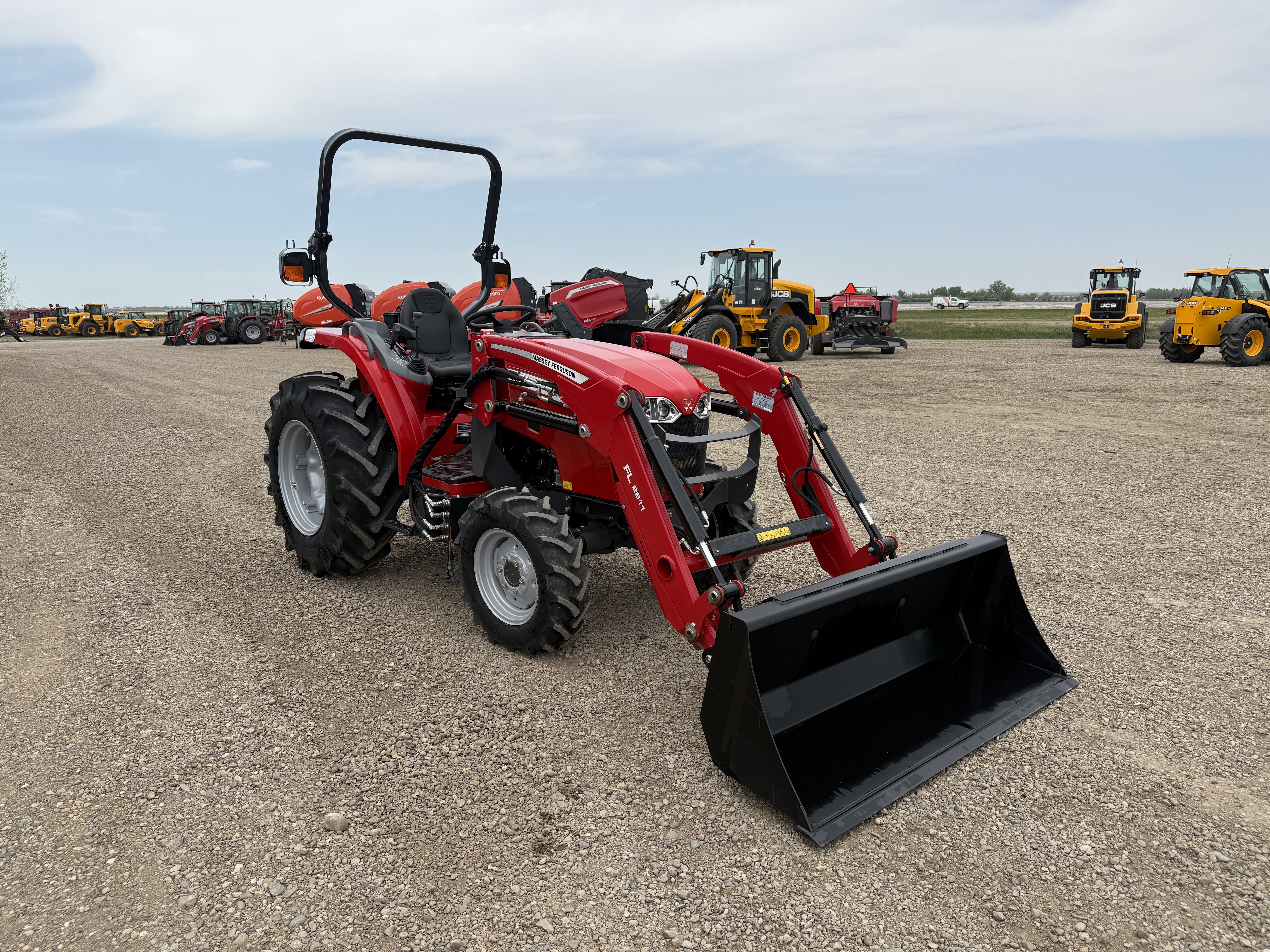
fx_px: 881
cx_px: 635
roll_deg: -0.1
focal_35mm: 24
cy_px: 476
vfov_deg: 56.8
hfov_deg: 71.6
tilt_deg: -10.2
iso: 80
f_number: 1.78
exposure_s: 1/4405
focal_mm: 6.76
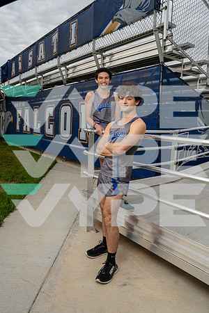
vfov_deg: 67.4
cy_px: 156
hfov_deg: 47.9
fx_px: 235
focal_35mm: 27
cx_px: 104
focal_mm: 27
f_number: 8
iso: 160
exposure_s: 1/250
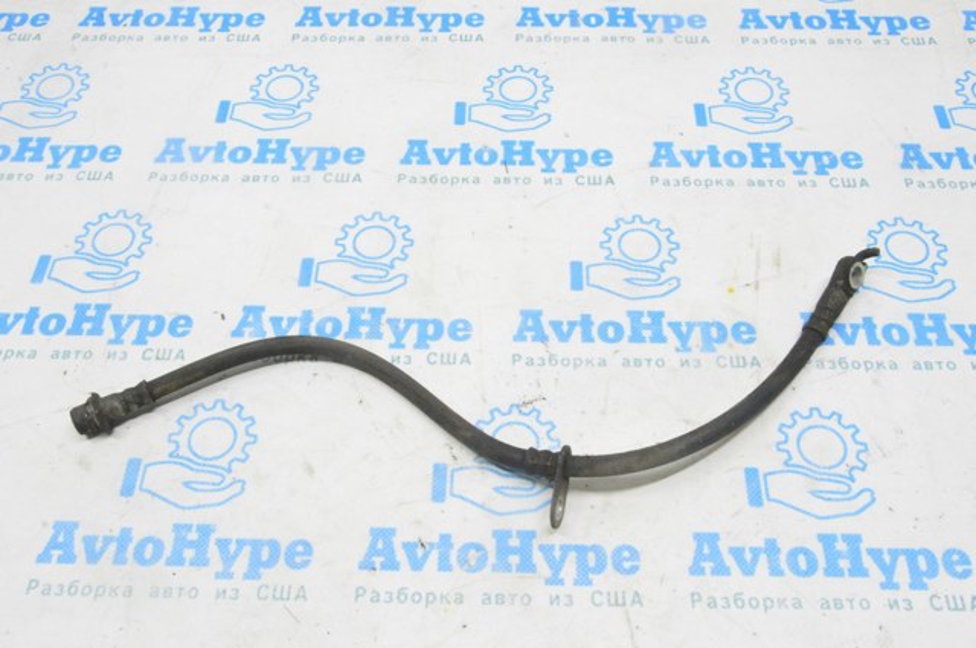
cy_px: 324
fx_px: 934
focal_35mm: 34
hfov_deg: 55.2
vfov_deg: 38.3
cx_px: 488
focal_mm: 23
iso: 6400
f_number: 20
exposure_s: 1/15
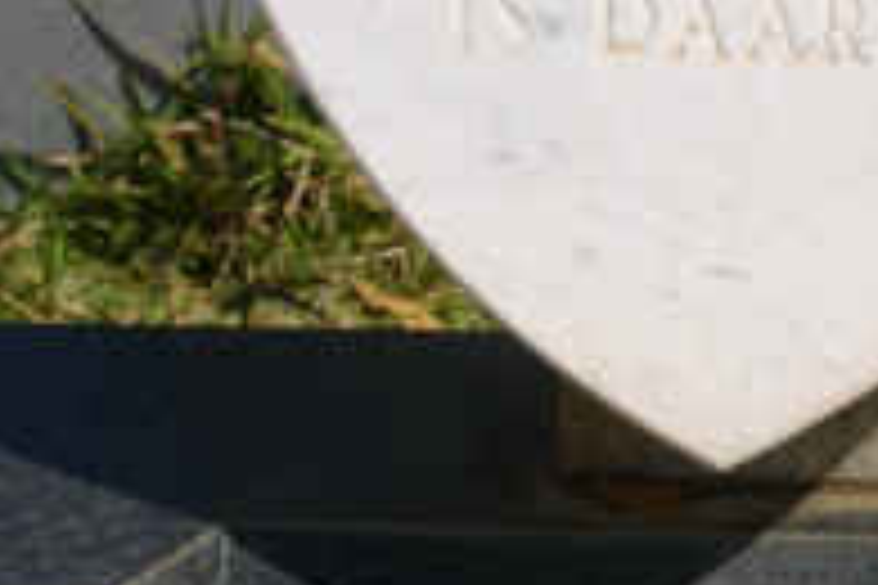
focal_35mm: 236
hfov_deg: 8.7
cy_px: -50
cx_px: 653
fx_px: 5765
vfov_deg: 5.8
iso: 200
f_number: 11
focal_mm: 33
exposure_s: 1/500
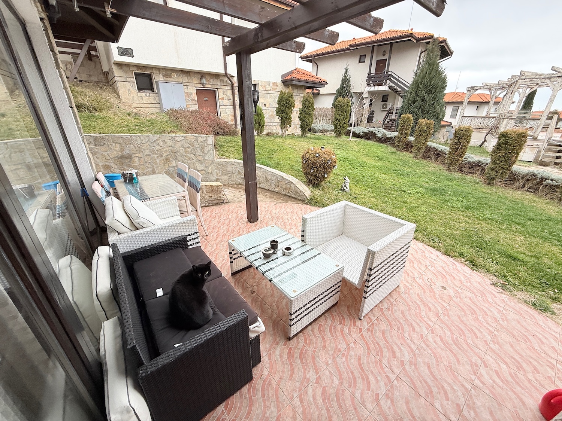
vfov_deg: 85.7
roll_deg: +1.2
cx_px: 281
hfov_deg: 102.1
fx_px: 227
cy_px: 210
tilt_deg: -22.0
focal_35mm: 14
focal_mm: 2.22
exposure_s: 1/205
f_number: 2.2
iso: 50
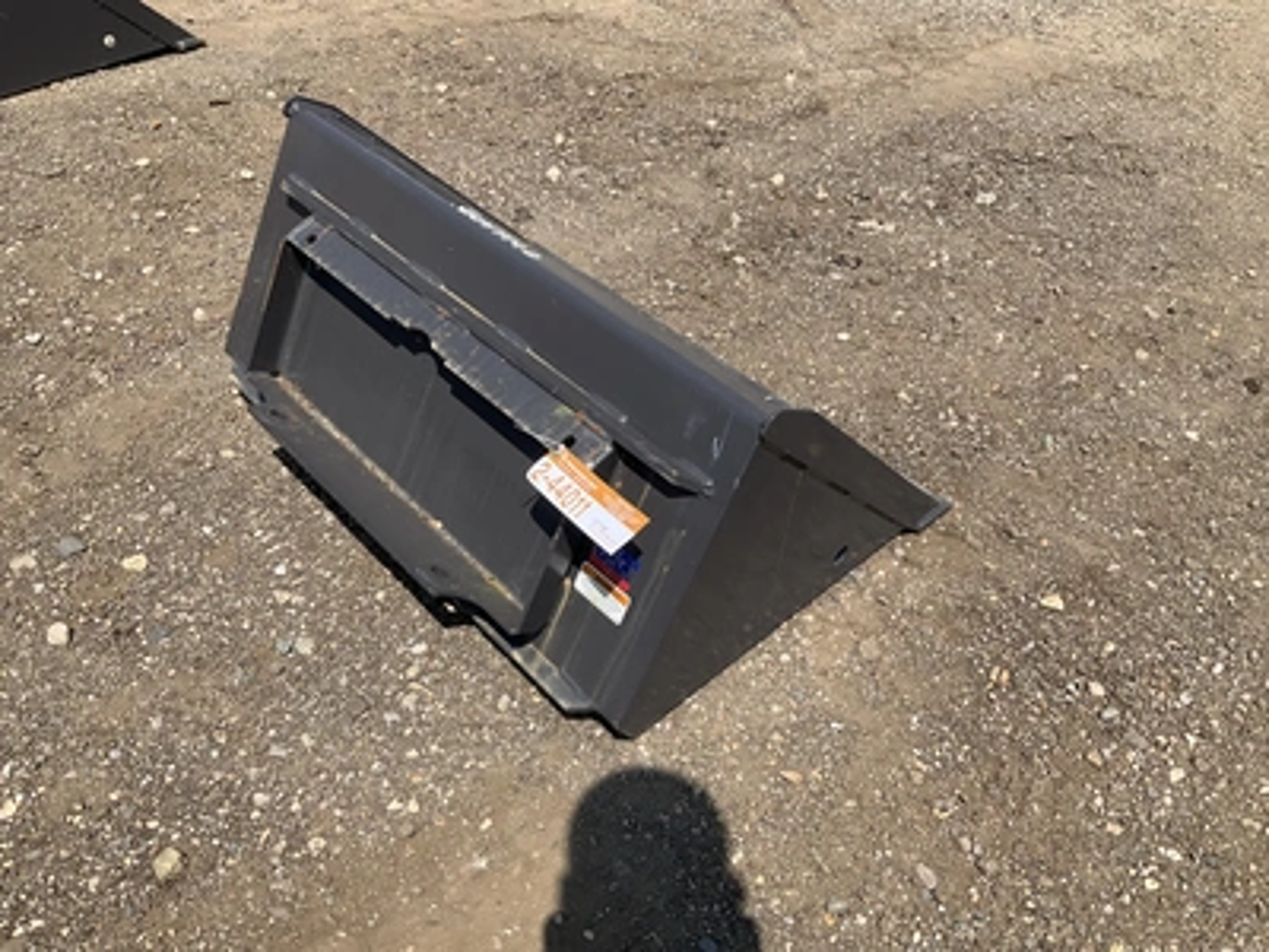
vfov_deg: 48.2
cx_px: 634
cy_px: 476
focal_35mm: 29
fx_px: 1063
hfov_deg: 61.7
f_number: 1.8
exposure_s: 1/1626
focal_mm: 3
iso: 25
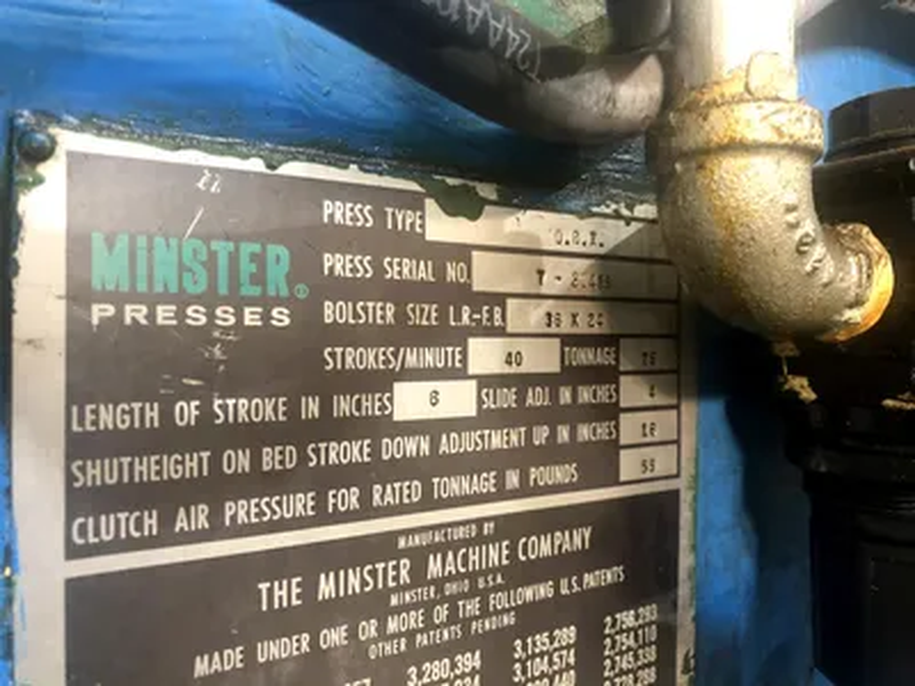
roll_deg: -1.1
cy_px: 343
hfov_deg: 63.4
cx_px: 458
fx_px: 740
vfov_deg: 49.7
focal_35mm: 28
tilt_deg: -1.5
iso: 100
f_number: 1.8
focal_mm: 4
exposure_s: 1/9
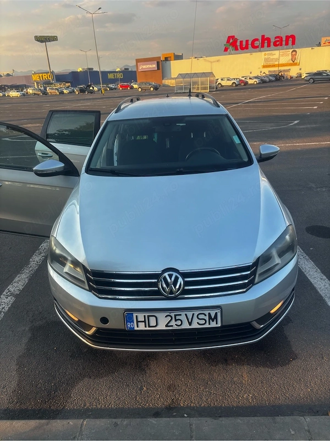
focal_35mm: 26
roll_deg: +2.6
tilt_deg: -22.4
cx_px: 165
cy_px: 220
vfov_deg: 67.3
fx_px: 330
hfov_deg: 53.1
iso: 50
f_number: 1.6
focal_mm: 5.96
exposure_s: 1/437
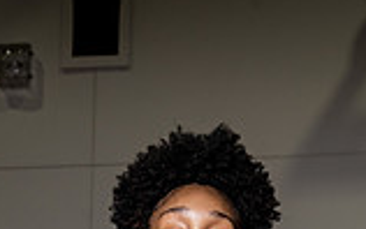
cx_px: 130
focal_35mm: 142
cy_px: 507
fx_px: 1417
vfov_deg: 8.6
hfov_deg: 14.7
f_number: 6.3
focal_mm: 49
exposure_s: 1/250
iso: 320
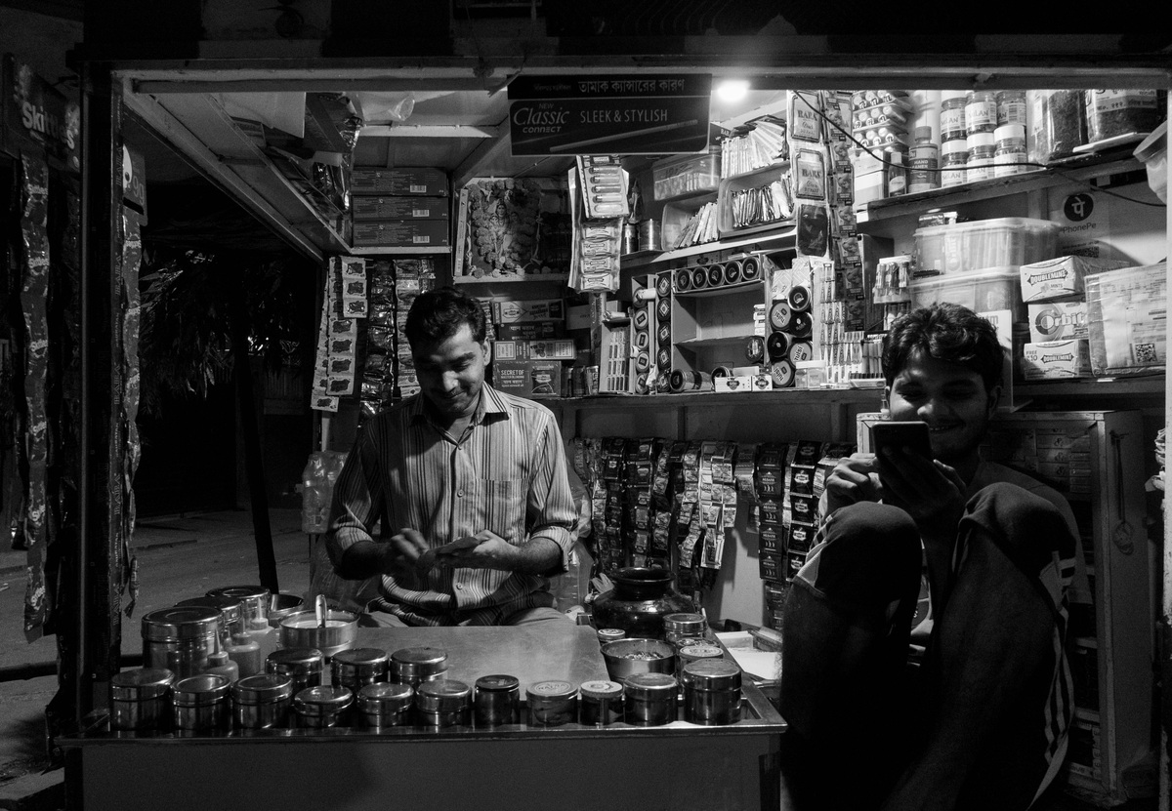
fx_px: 950
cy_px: 406
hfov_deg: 63.3
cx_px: 564
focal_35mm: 29
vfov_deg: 46.3
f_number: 5.6
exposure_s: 1/60
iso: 5000
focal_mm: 18
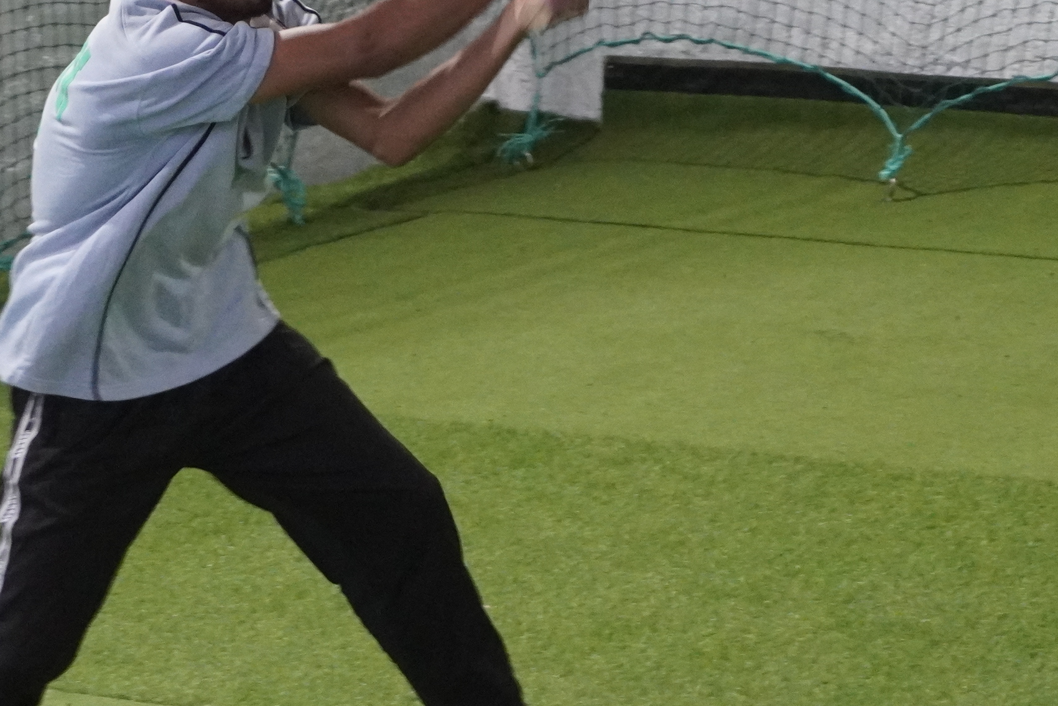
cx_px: 322
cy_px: 415
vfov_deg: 7.4
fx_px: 5498
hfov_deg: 11.0
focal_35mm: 187
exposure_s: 1/200
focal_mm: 50
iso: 4000
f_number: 5.6
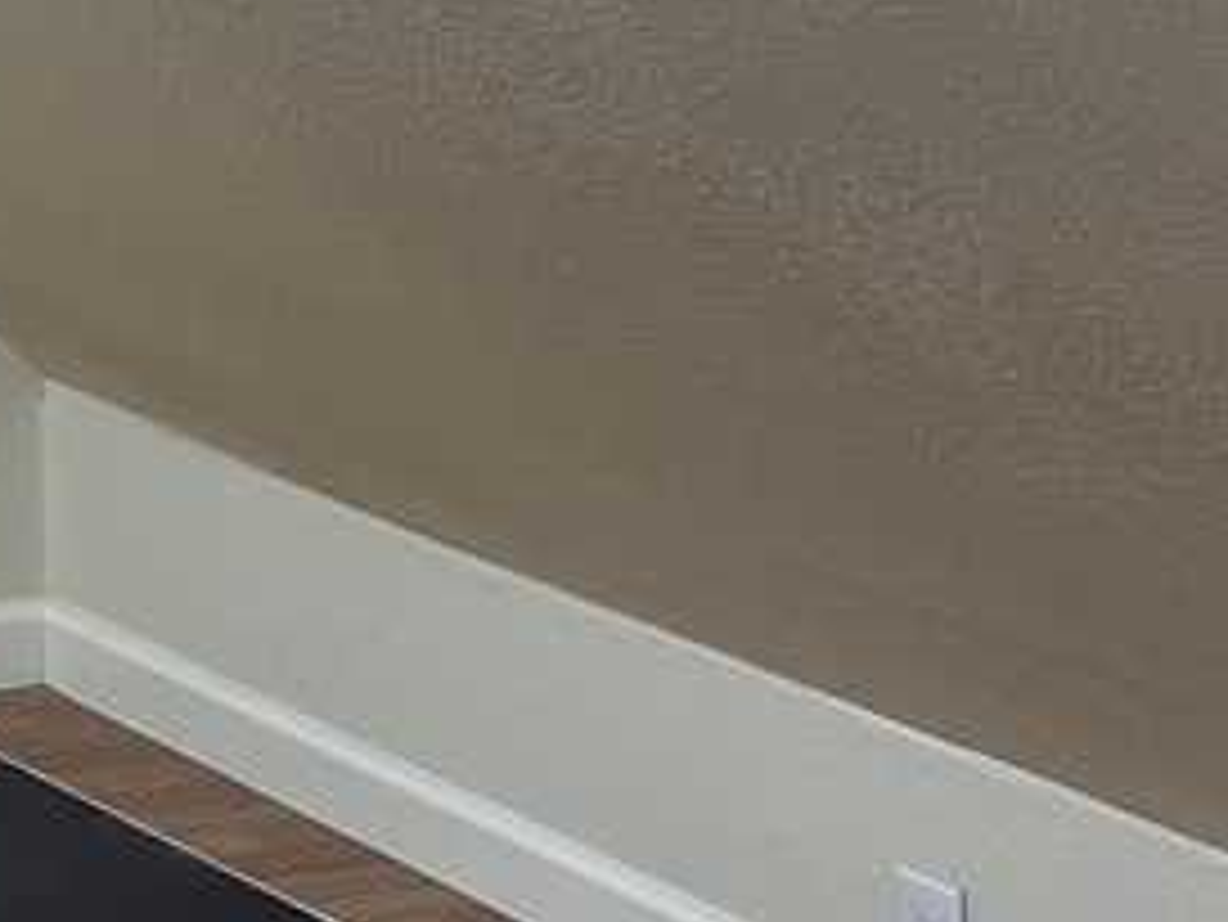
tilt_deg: -3.5
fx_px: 4862
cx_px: -927
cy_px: -382
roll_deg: +0.4
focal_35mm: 137
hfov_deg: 13.1
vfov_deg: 10.5
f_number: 1.5
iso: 64
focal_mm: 5.7
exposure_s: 1/120
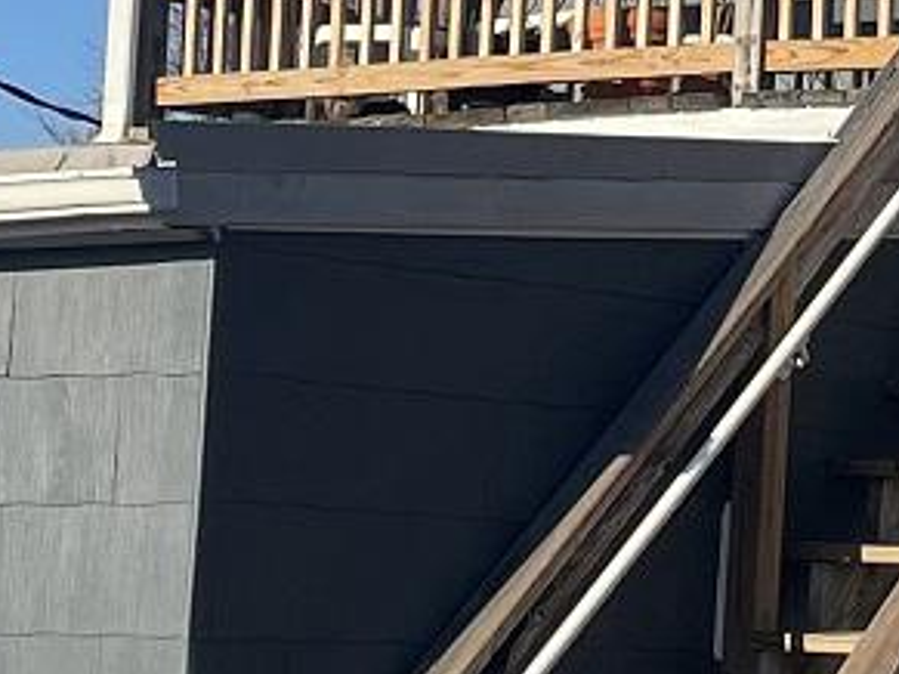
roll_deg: -2.1
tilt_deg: +8.9
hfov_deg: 10.6
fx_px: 4751
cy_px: -114
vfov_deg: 8.0
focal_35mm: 183
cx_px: 1196
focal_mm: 4.2
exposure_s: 1/3300
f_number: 1.6
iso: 32
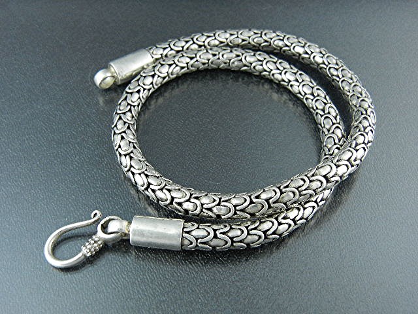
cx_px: 209
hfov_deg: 42.1
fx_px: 543
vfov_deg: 32.2
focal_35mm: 45
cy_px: 157
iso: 400
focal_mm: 8.1
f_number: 3.8
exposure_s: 1/15.7
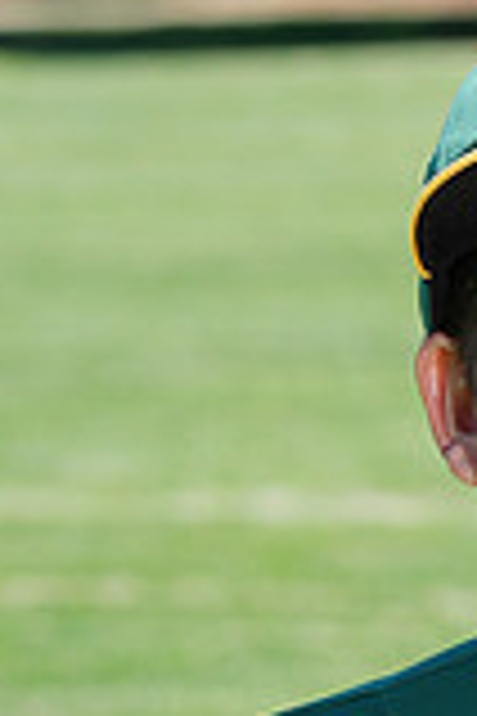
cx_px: 731
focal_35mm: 561
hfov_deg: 2.4
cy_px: 874
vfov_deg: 3.7
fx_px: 11149
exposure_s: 1/200
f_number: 10
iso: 200
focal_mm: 154
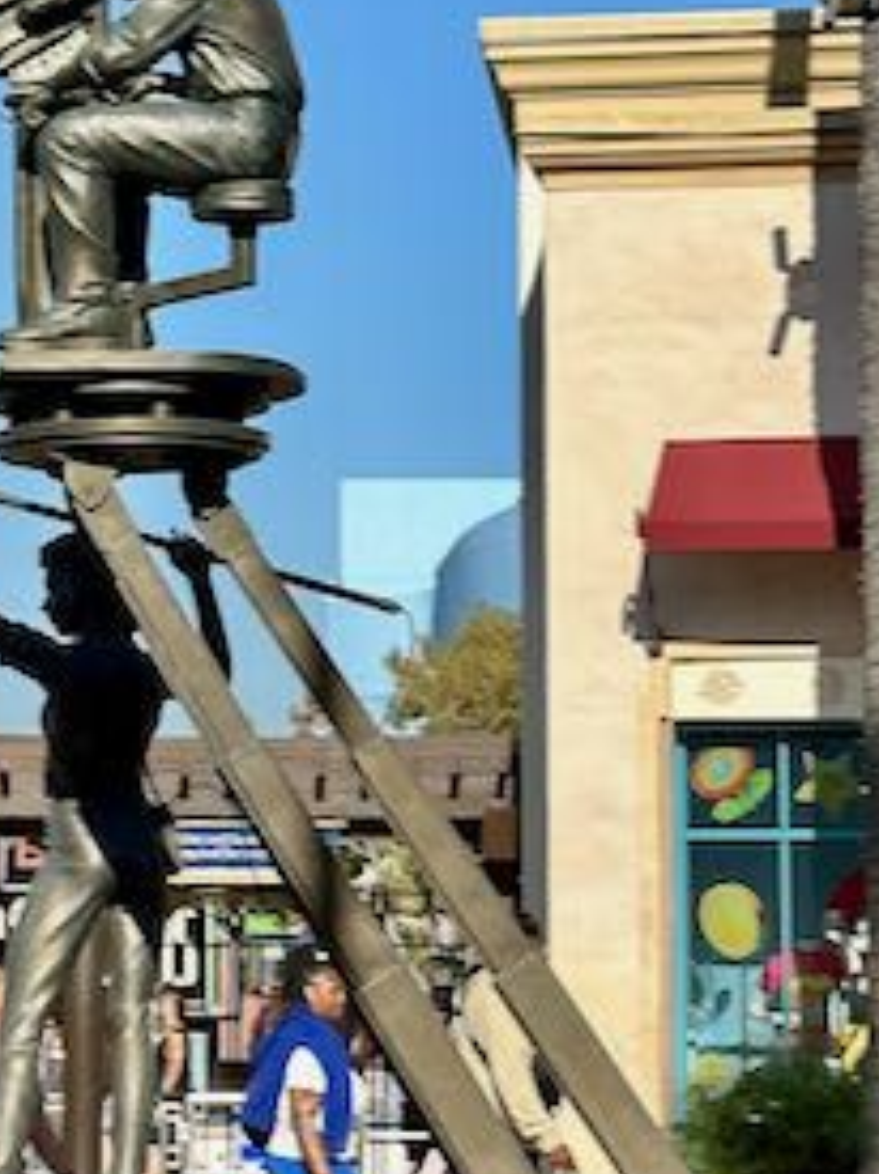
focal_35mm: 128
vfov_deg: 15.3
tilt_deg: +4.9
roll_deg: -0.4
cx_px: 154
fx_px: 4337
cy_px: 277
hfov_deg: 11.5
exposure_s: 1/5882
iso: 64
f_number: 1.78
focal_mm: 6.86
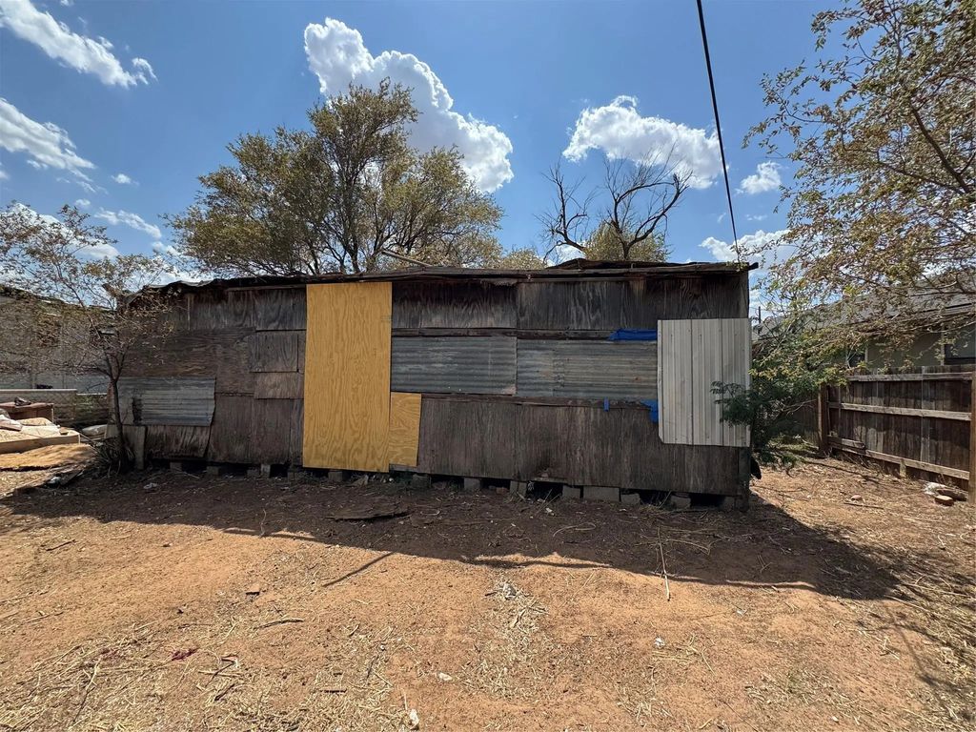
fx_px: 395
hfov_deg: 102.1
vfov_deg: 85.7
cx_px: 488
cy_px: 366
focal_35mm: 14
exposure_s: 1/921
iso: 40
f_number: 2.2
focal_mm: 2.22
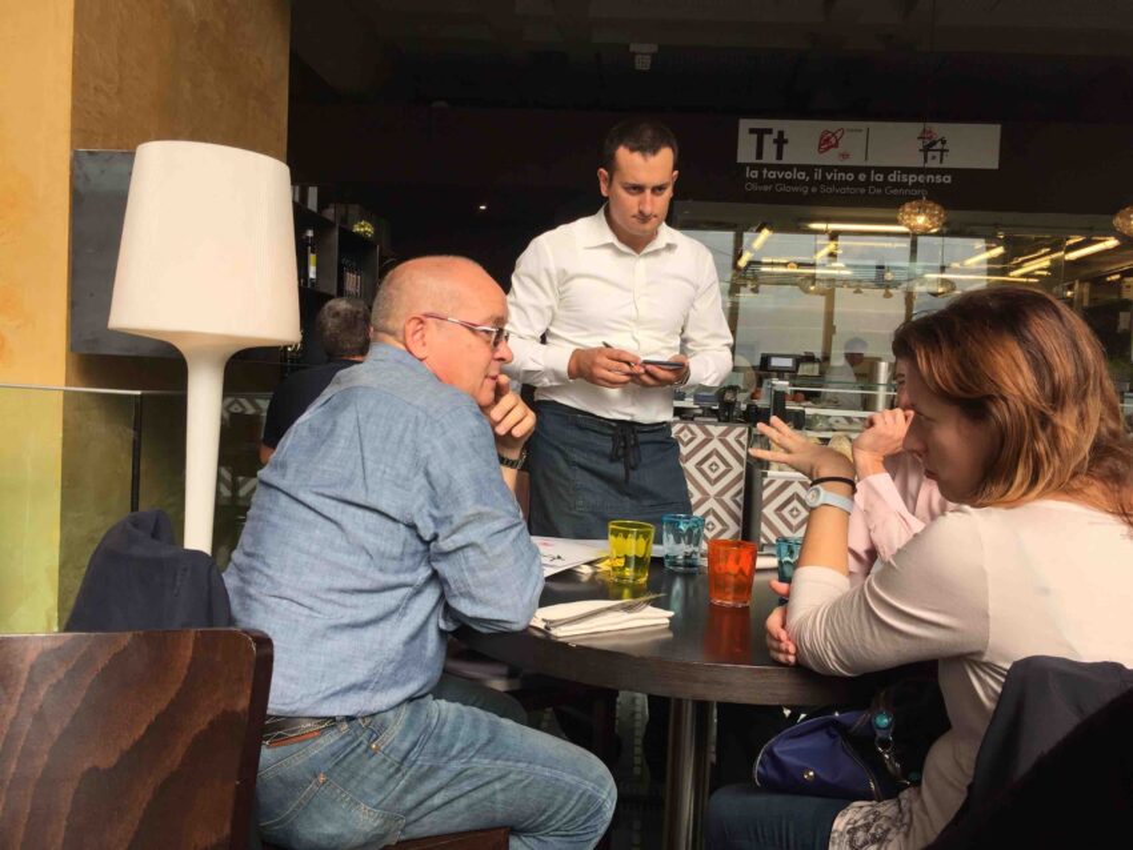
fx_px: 949
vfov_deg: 48.2
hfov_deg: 61.6
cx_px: 566
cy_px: 425
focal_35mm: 29
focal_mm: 4.15
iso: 32
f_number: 2.2
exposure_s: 1/408
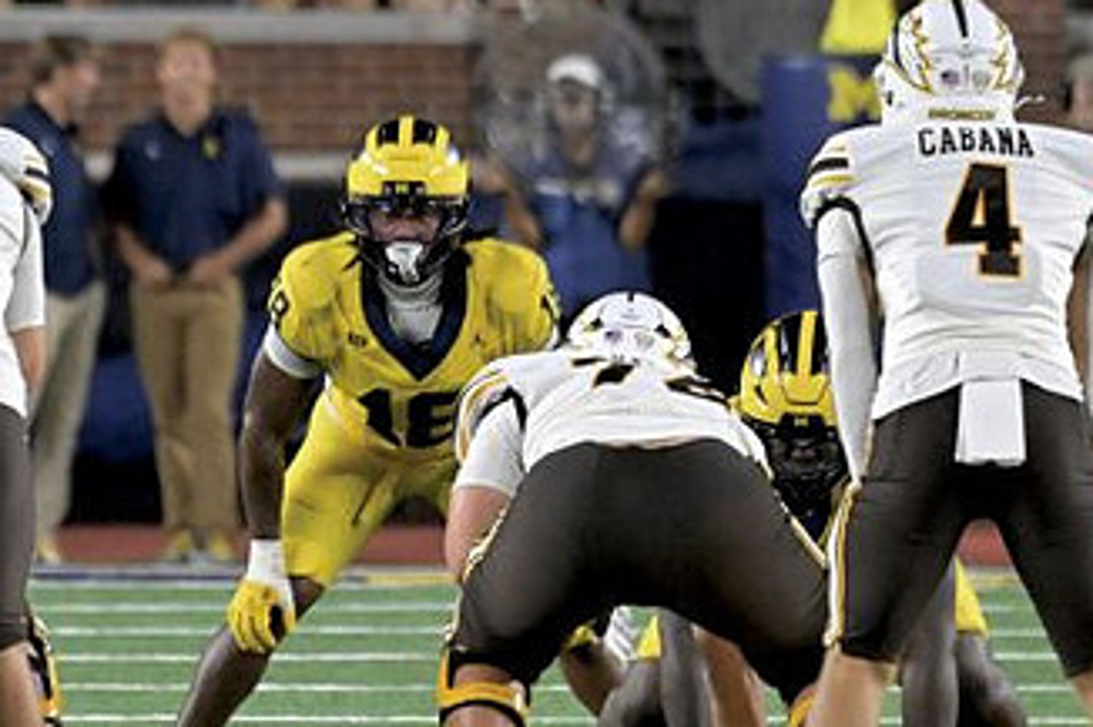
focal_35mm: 1069
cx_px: 349
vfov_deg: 1.3
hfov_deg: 1.9
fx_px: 32438
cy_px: 392
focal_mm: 400
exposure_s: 1/1000
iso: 6400
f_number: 5.6
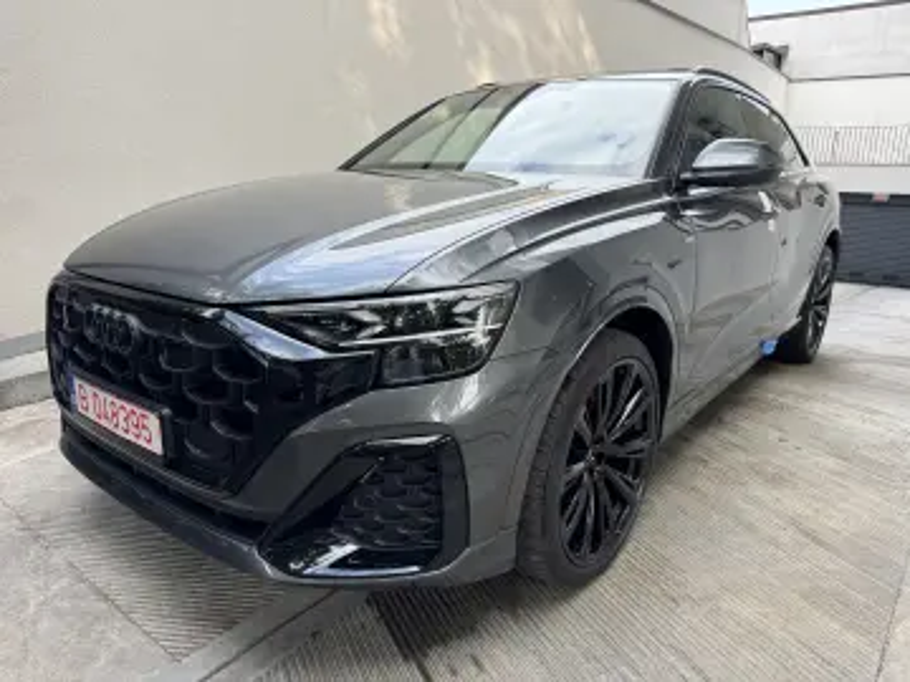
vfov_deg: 56.8
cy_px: 341
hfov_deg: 71.6
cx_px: 455
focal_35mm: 24
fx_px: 631
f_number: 1.78
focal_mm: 6.76
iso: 80
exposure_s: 1/397
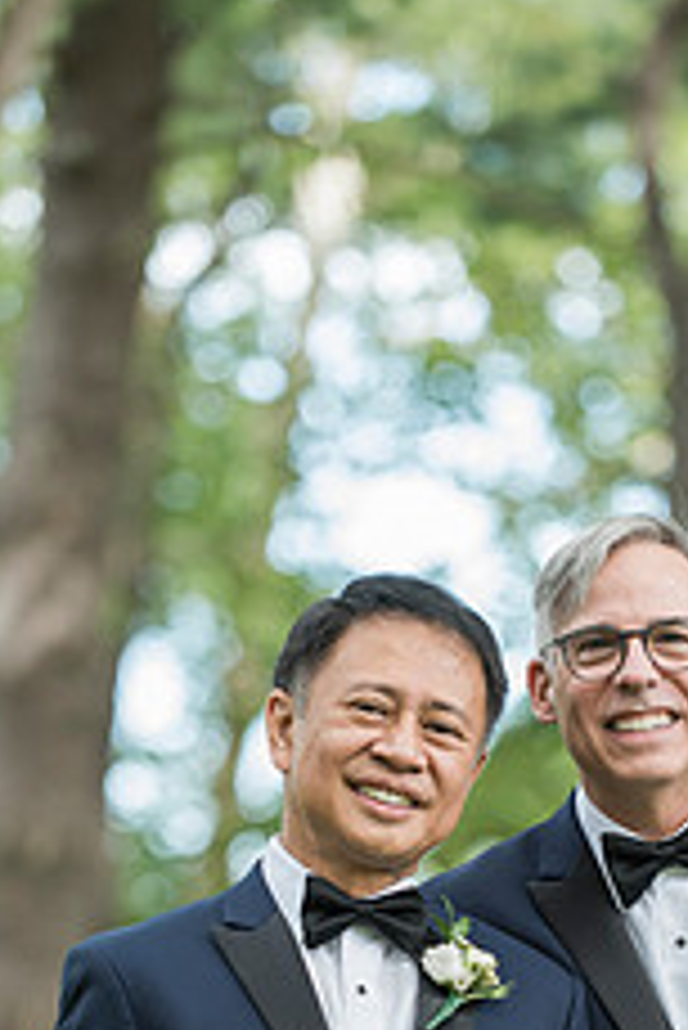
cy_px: 846
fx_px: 6755
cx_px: 445
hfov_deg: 5.8
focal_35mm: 236
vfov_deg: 8.7
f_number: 2.8
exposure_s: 1/320
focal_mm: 120
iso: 400
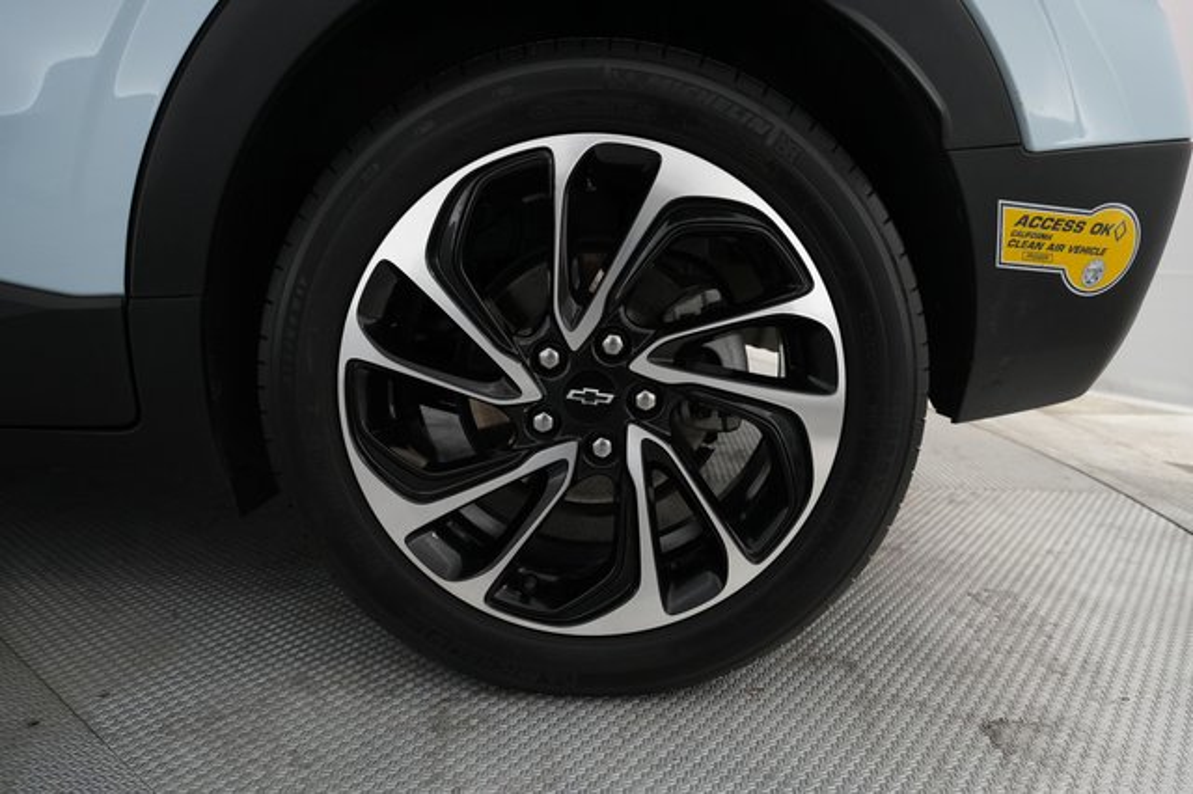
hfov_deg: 73.8
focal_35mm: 24
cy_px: 397
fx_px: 795
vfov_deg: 53.1
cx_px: 596
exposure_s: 1/125
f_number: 4.5
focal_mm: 24
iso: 2500
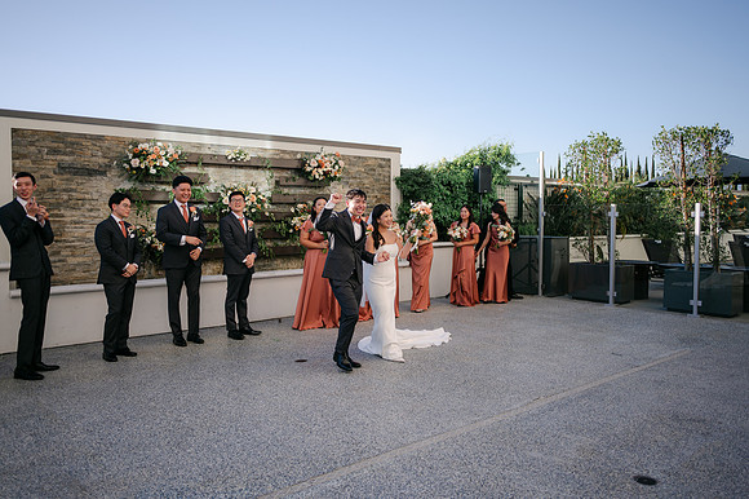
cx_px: 374
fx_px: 582
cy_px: 250
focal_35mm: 28
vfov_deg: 46.4
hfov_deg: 65.5
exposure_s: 1/1250
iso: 100
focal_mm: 28
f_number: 2.8
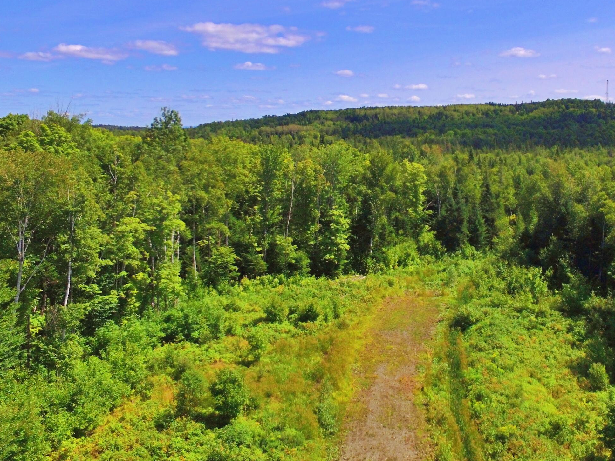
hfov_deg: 56.3
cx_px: 439
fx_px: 551
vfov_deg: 44.6
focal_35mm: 31
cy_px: 144
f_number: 2.8
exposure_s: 1/1880
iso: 100
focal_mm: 3.61
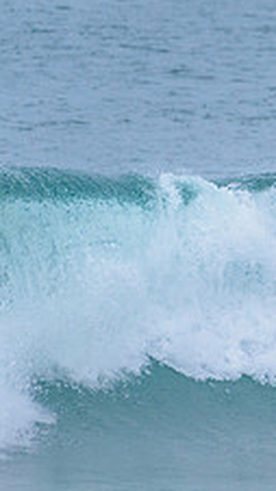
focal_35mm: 1647
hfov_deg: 0.7
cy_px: 311
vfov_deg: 1.3
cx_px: 435
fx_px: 21444
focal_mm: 500
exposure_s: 1/2000
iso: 1000
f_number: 5.6
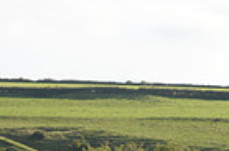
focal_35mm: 293
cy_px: 295
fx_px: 1860
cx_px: 395
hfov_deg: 6.9
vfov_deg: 4.6
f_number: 8
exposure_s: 1/640
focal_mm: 70
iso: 800
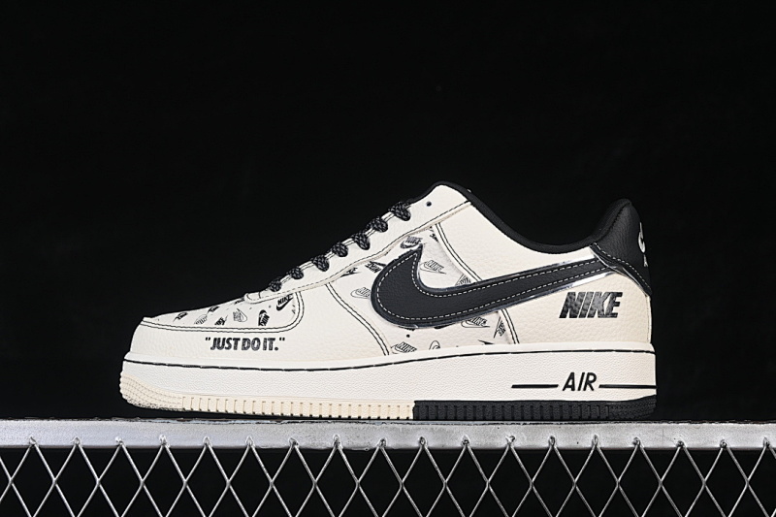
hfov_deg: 27.0
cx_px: 388
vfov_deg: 18.2
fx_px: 1616
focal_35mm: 75
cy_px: 258
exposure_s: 1/80
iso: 160
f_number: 8
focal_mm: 50
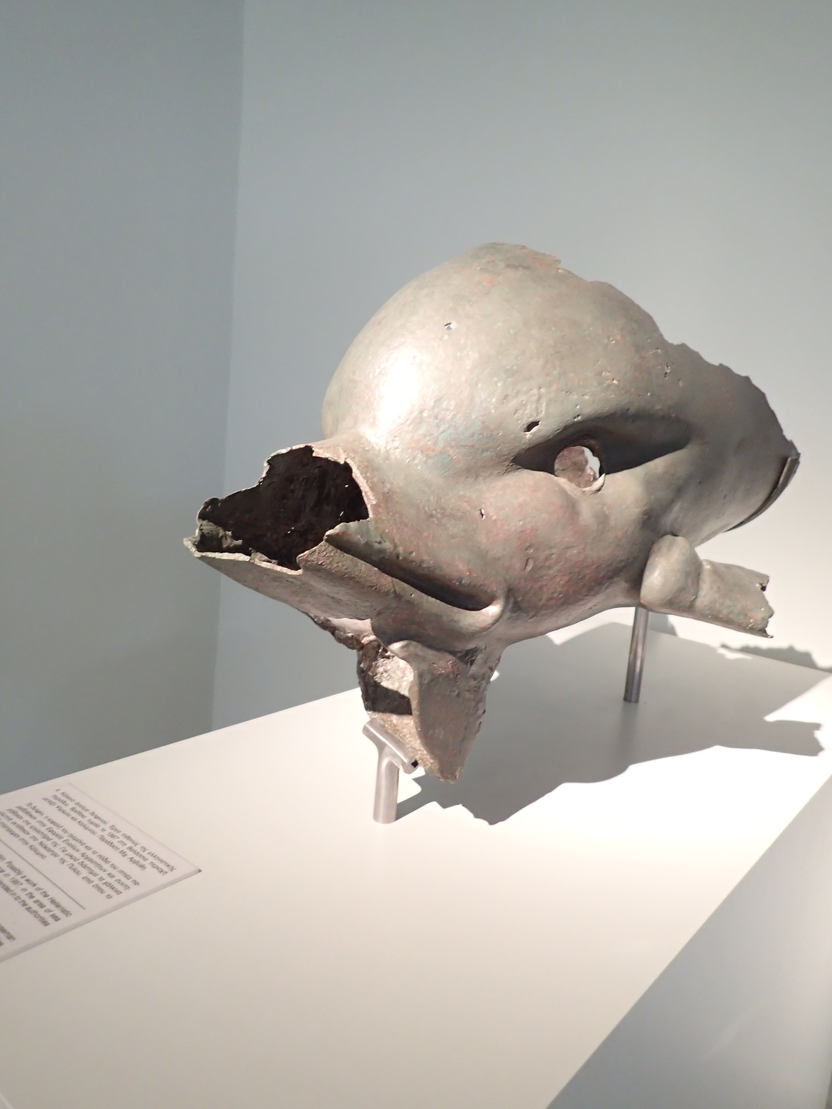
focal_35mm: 25
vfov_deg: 69.4
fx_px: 801
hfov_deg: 54.9
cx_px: 416
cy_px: 554
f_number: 2
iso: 500
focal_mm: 4.5
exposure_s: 1/30
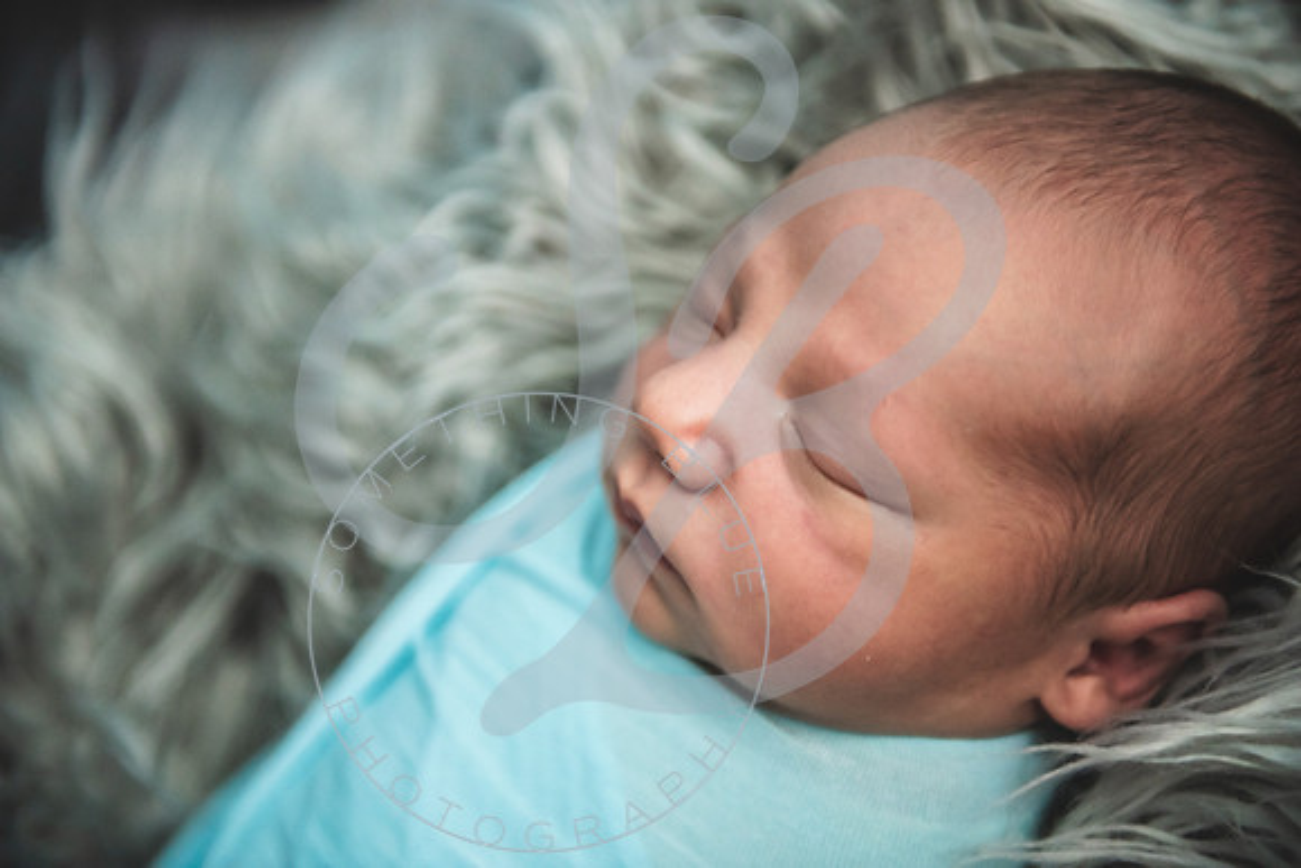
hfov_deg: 28.8
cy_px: 434
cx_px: 650
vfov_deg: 19.5
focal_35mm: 70
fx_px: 2530
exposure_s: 1/125
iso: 2000
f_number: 2.8
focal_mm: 70
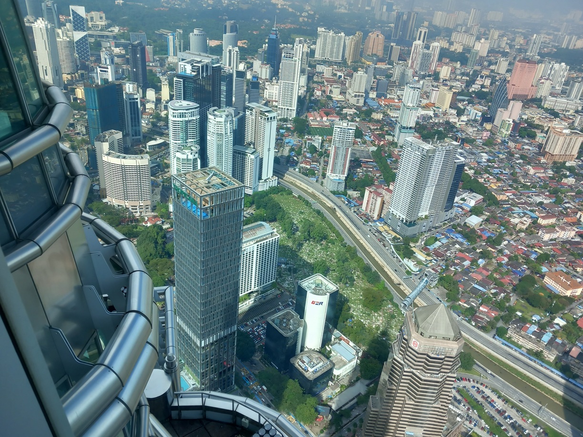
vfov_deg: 51.4
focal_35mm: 27
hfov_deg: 65.3
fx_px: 455
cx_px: 292
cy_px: 218
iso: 20
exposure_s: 1/335
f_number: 1.8
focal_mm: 4
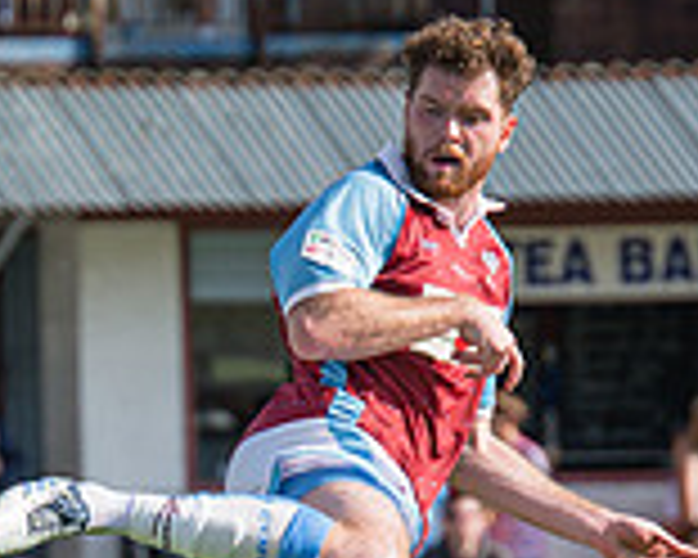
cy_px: 524
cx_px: 265
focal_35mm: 856
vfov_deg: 1.8
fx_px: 17683
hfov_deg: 2.3
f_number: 4
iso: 200
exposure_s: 1/1600
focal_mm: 150
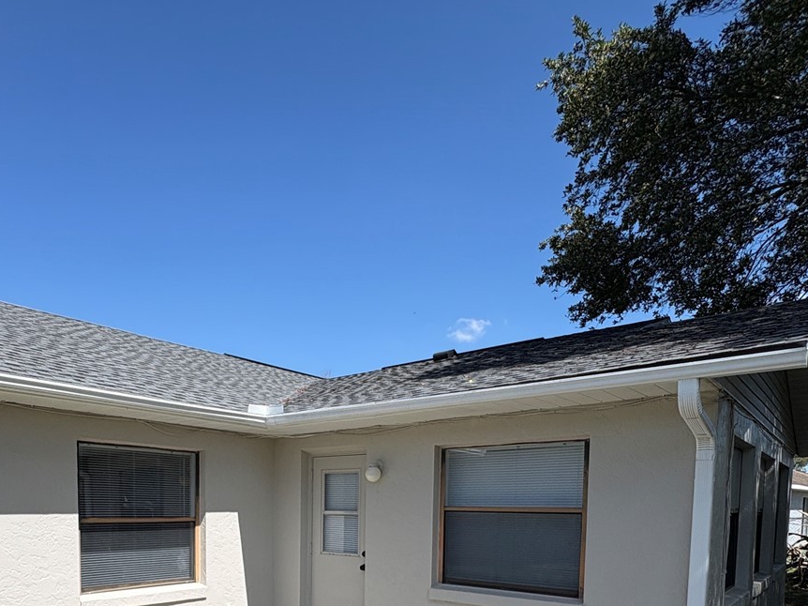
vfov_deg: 47.7
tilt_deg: -2.7
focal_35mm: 26
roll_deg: -0.3
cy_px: 543
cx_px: 322
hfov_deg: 66.6
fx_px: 607
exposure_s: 1/2342
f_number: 2.2
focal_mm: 2.22
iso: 50
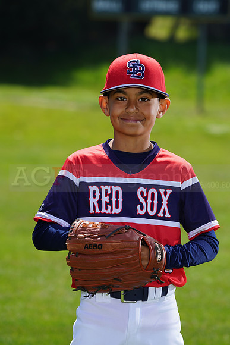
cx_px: 115
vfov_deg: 9.2
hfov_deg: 6.1
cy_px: 172
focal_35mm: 224
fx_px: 2145
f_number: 7.1
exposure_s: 1/250
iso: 100
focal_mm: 224
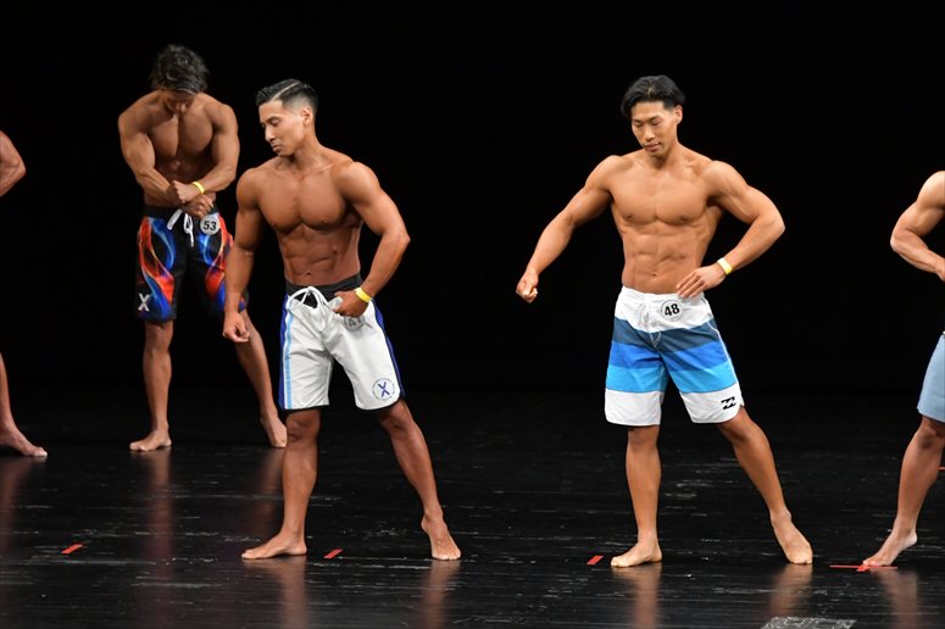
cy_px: 314
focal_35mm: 270
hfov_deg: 7.6
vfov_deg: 5.1
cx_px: 472
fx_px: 7084
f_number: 5.6
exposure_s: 1/400
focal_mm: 180
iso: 3200
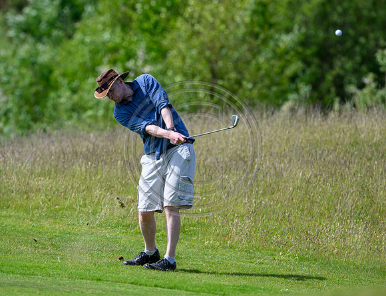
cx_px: 152
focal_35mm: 465
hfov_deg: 4.2
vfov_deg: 3.2
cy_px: 141
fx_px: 5228
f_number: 4
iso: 500
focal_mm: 400
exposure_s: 1/4000
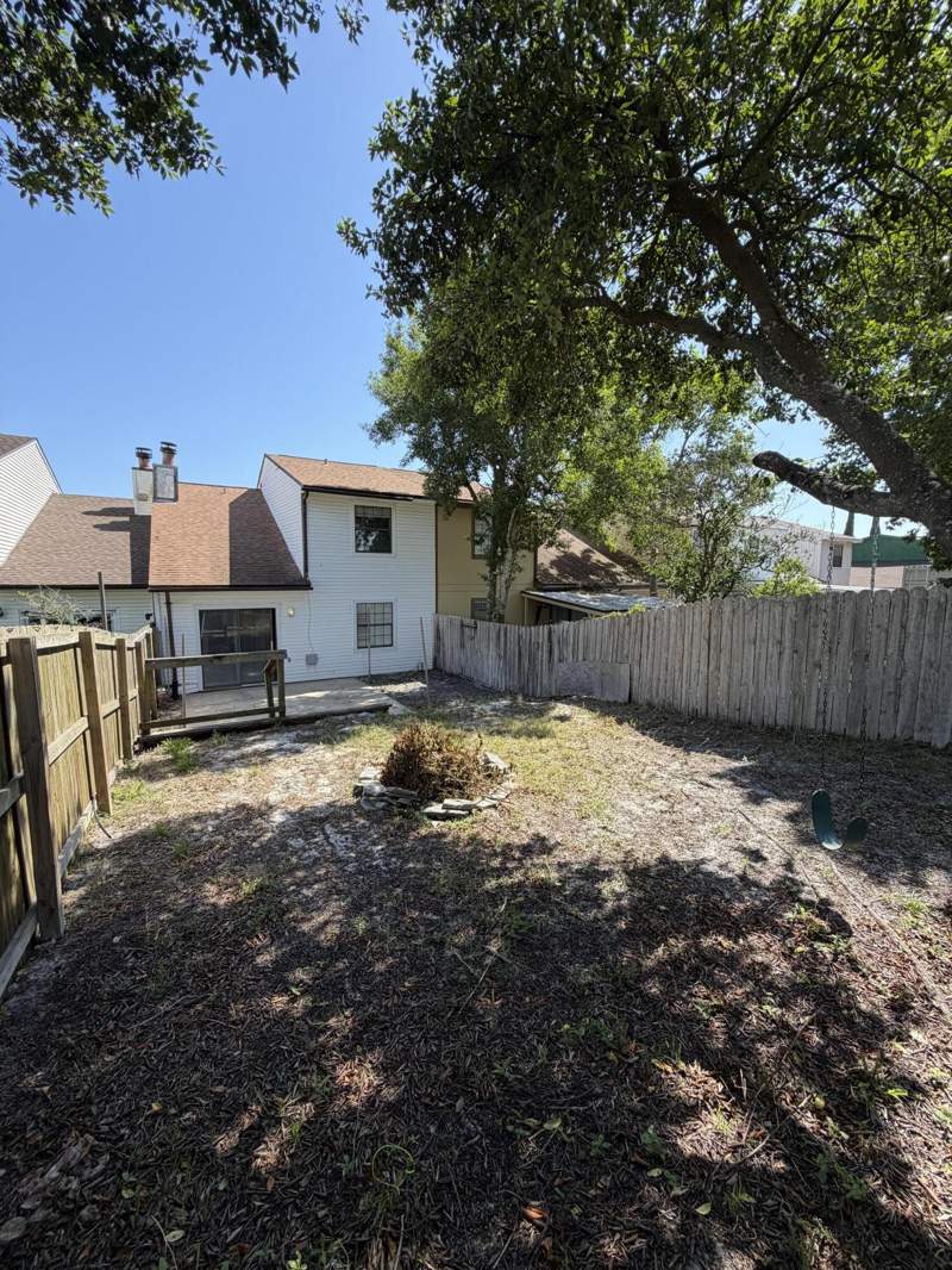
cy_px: 635
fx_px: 513
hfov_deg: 85.7
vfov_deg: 102.1
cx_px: 476
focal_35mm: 14
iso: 40
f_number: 2.2
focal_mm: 2.22
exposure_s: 1/554
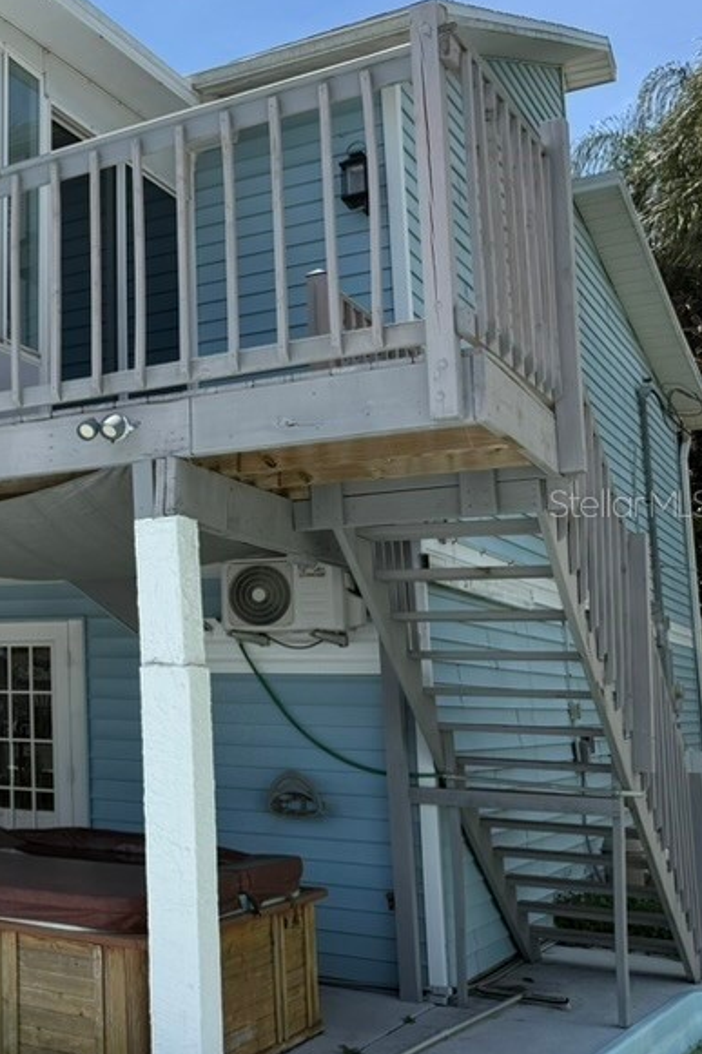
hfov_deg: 26.1
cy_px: 503
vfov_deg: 44.5
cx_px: -209
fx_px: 1288
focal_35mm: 44
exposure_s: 1/5319
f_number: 1.78
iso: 80
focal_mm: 6.76
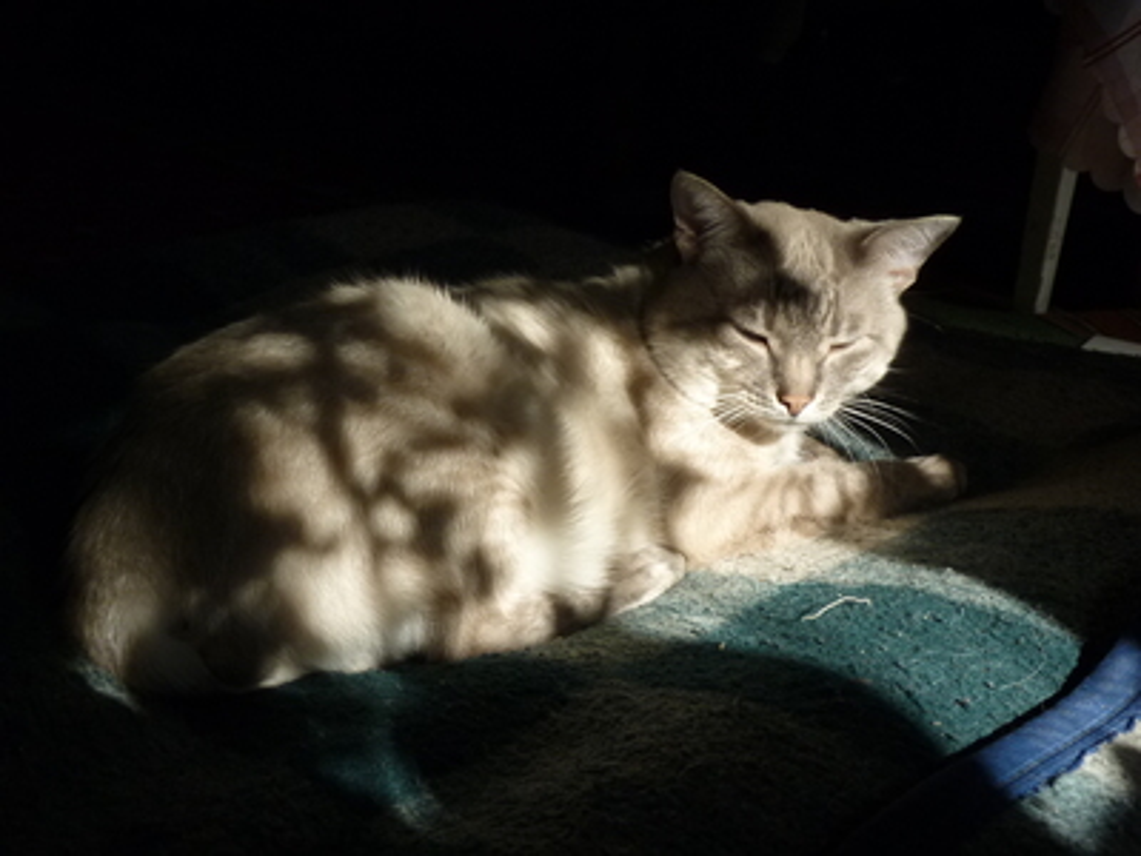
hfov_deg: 45.8
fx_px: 1351
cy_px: 428
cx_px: 570
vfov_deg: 35.1
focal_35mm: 41
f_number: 5.6
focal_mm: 7.3
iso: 200
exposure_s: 1/320
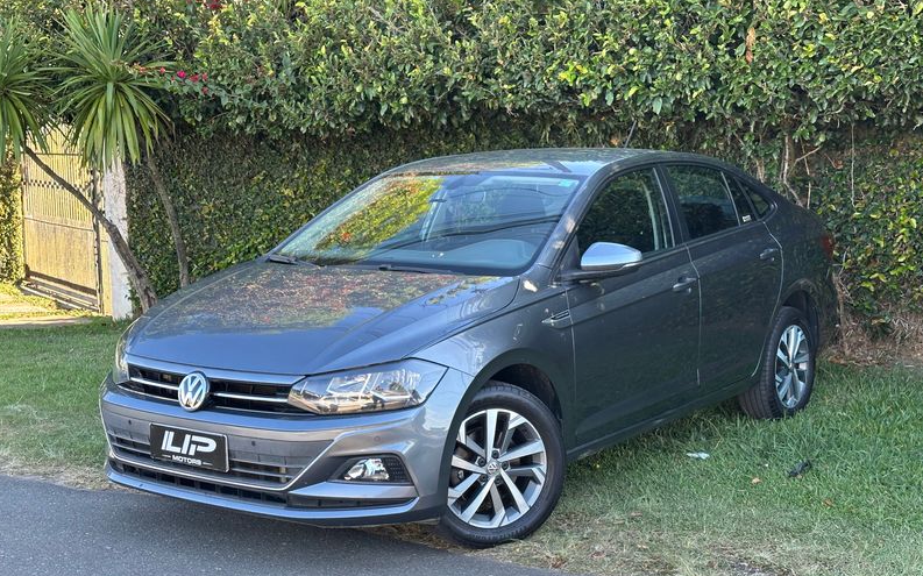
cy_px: 307
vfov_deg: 24.8
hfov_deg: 38.9
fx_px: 1308
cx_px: 462
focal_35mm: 52
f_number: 1.78
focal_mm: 6.86
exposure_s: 1/175
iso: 64
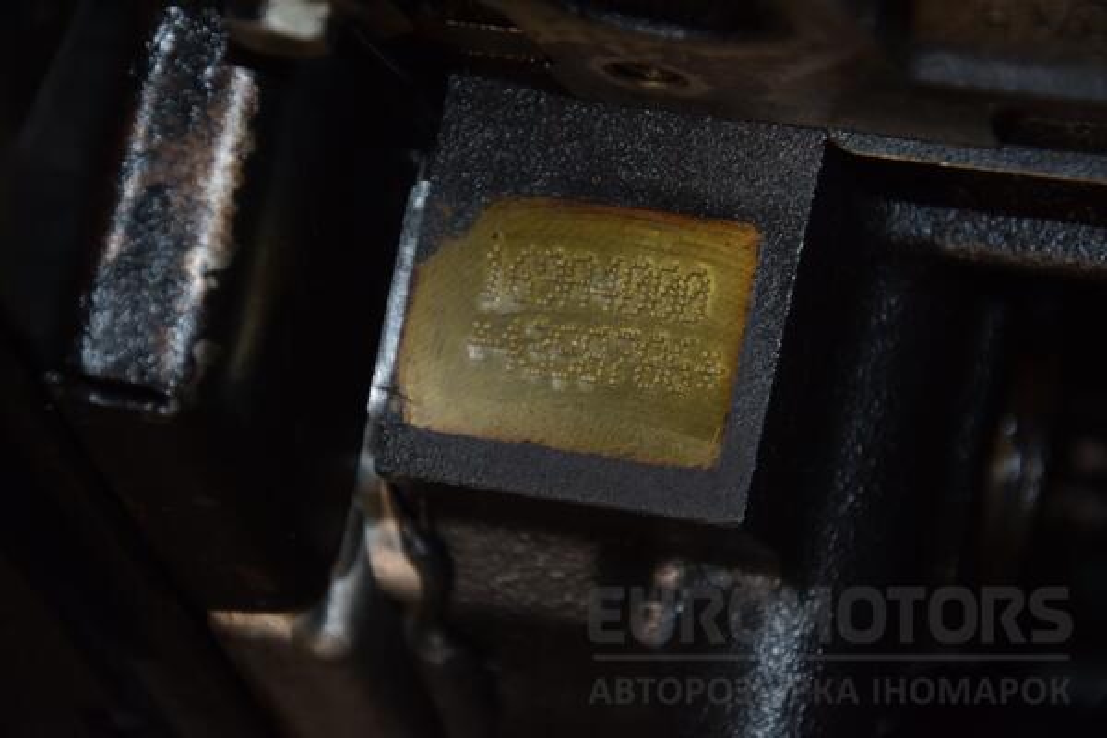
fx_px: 4843
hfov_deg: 13.0
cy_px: 369
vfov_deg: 8.7
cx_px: 554
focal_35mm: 158
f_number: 5.6
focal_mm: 105
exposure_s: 1/60
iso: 800
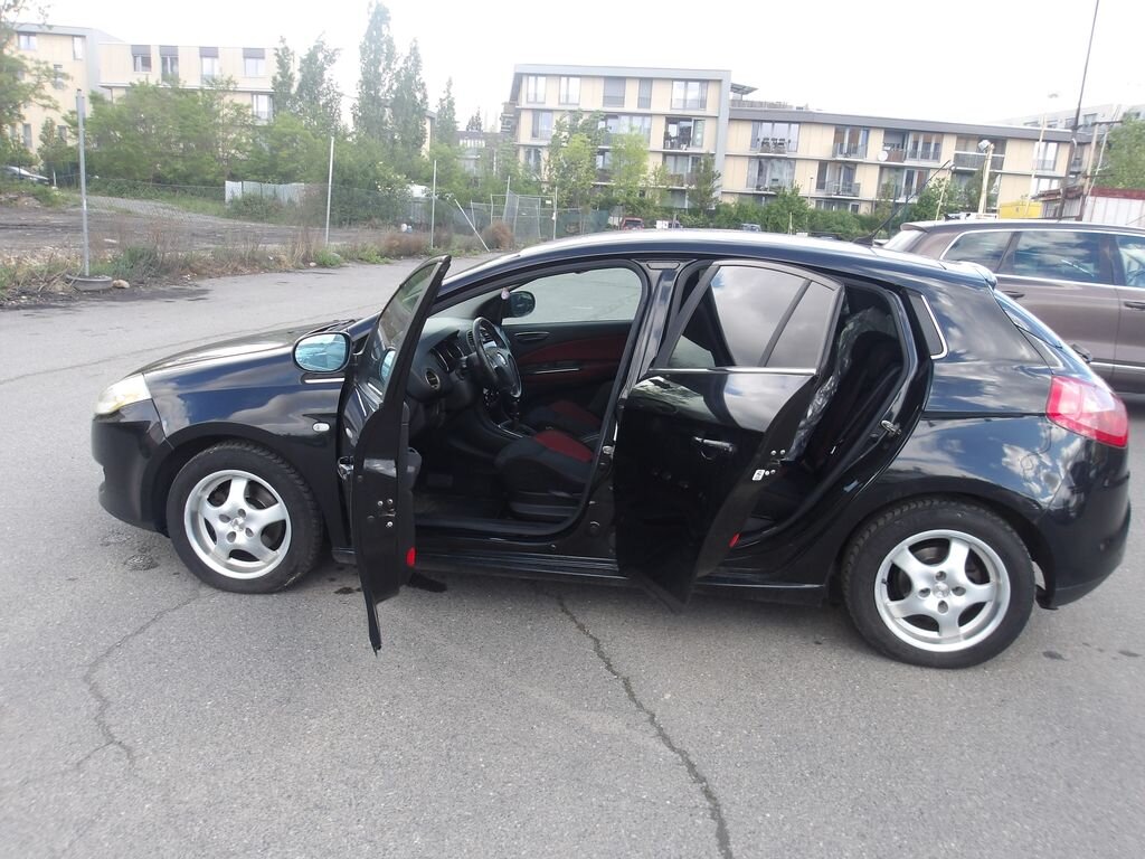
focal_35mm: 27
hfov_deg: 65.3
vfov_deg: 51.4
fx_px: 893
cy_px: 430
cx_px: 572
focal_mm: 4.9
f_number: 3
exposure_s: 1/254
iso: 100
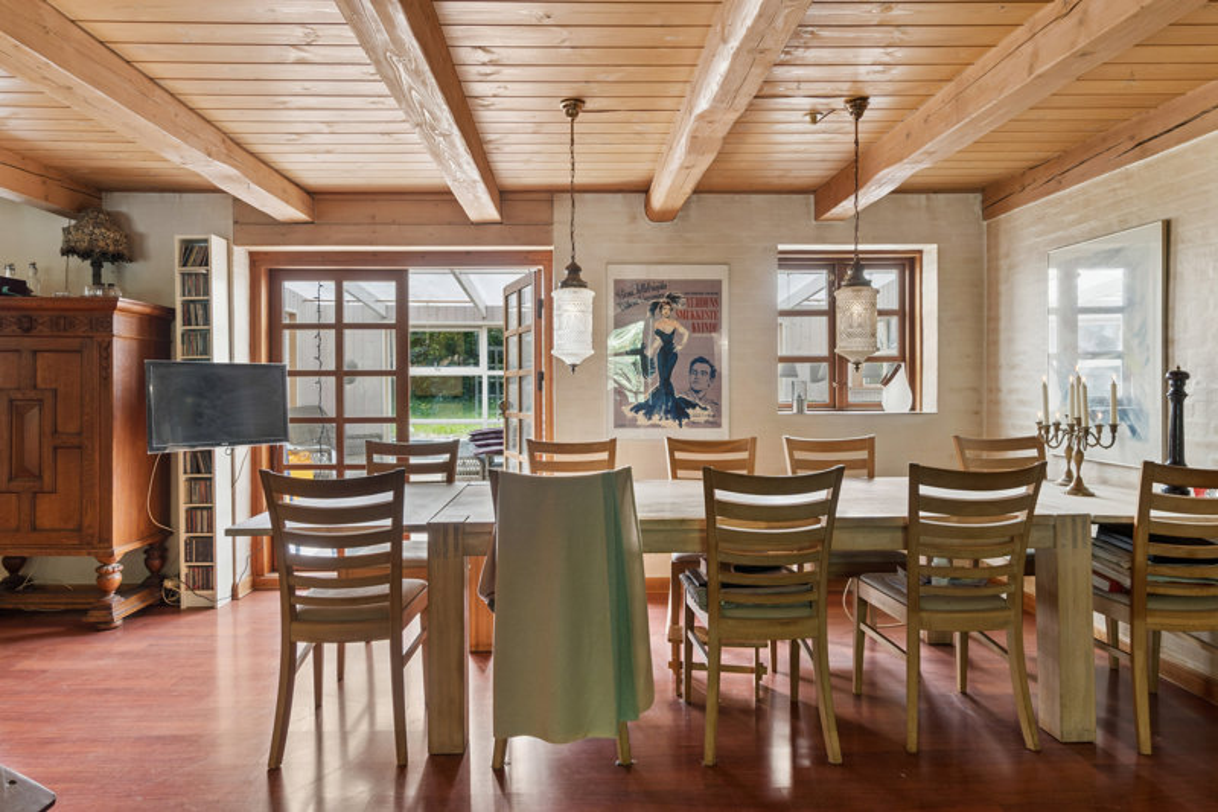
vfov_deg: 63.2
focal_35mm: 20
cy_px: 406
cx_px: 609
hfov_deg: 85.4
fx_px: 660
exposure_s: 1/20
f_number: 8
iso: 200
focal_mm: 13
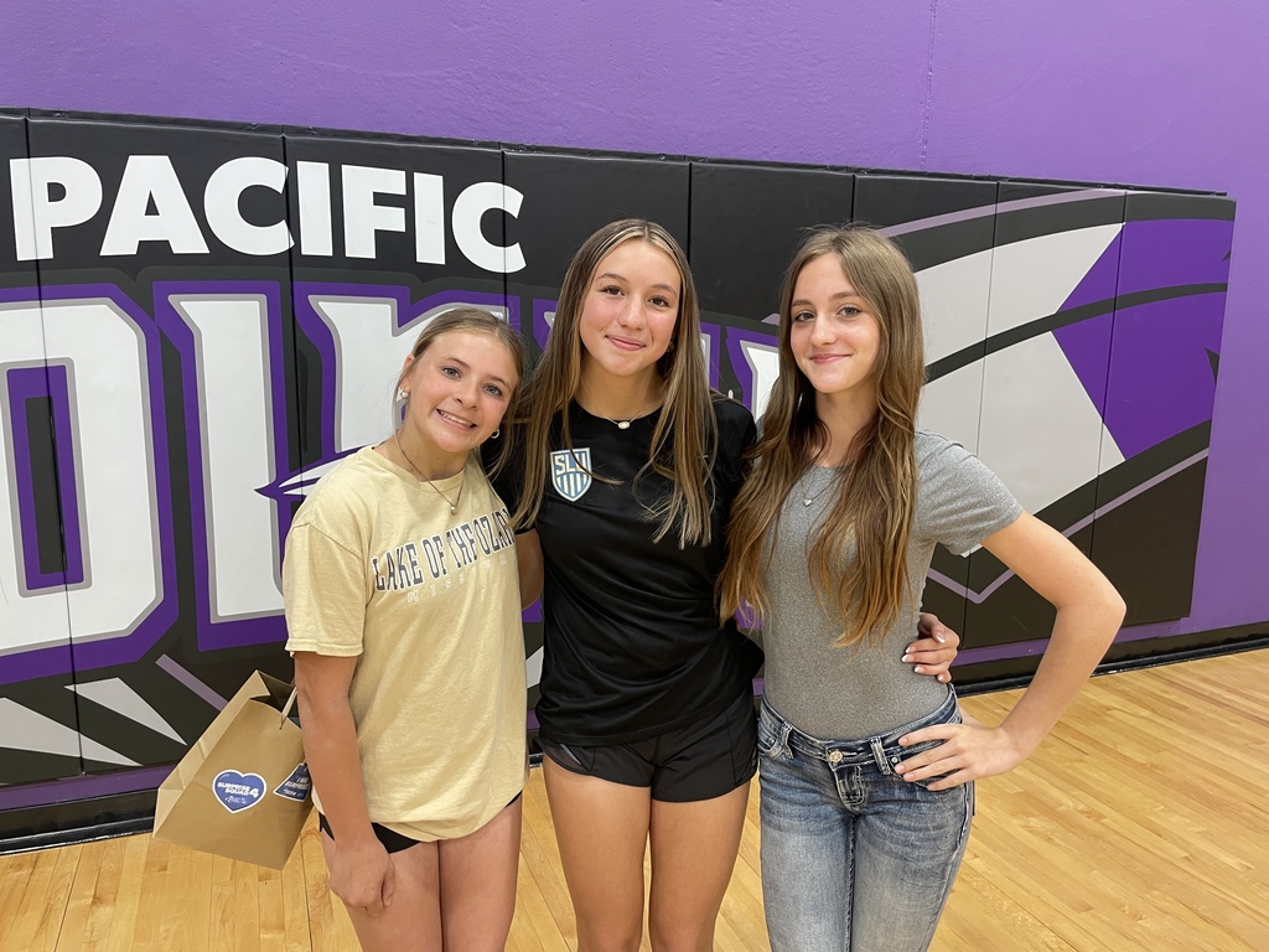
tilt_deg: -10.3
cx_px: 634
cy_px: 476
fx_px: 953
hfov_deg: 67.3
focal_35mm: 26
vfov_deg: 53.1
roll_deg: +0.3
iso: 125
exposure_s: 1/73
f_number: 1.6
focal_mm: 4.2
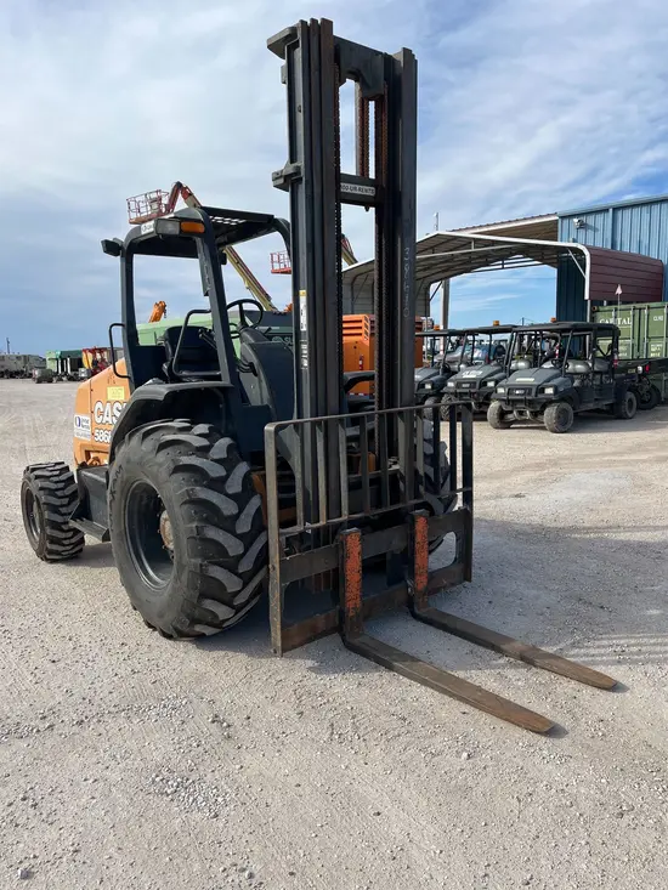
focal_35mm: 26
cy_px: 445
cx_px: 334
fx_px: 669
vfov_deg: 67.3
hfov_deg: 53.1
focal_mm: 5.1
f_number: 1.6
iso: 50
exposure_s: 1/2688
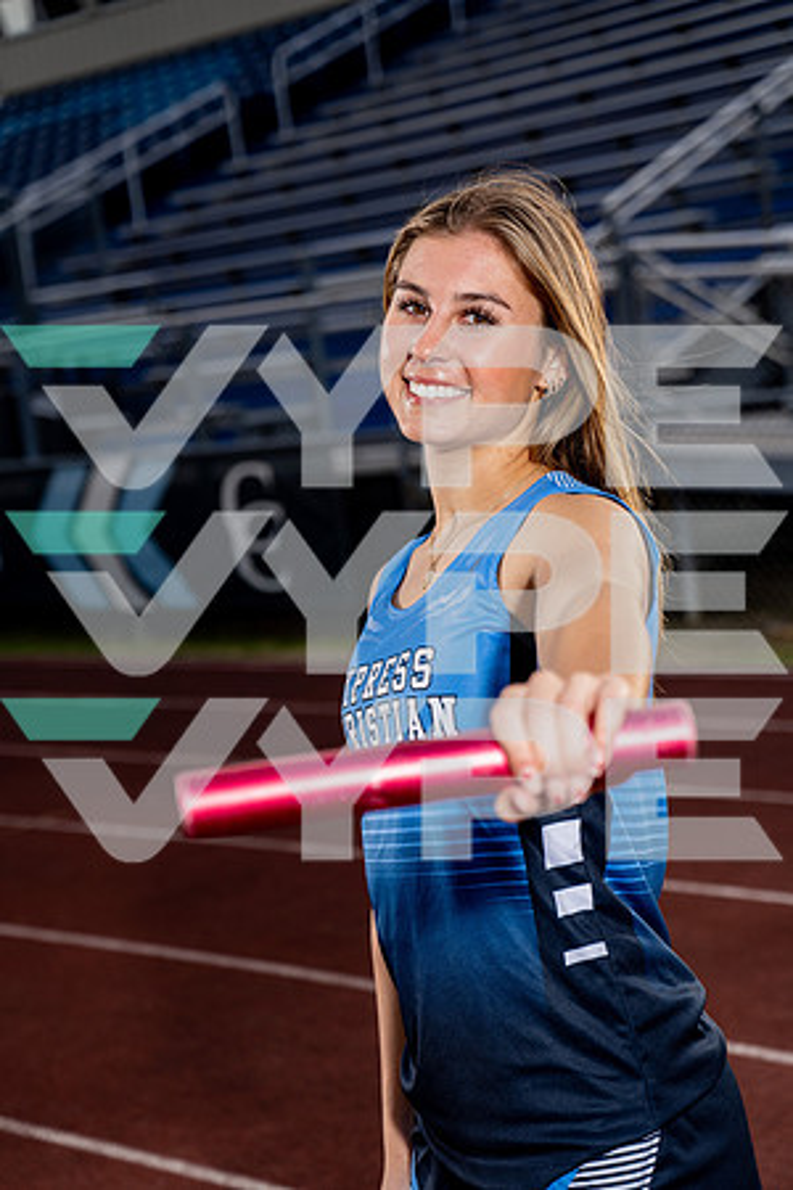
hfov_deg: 19.5
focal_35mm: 70
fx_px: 2313
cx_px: 396
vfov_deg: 28.8
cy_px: 595
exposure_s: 1/250
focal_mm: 70
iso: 100
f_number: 4
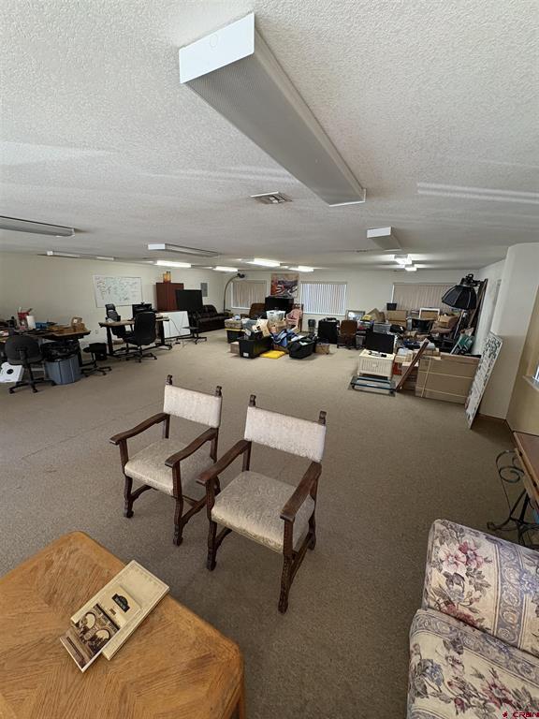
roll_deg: -1.5
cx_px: 270
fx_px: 291
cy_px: 360
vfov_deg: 102.1
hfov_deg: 85.7
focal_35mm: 14
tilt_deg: -13.2
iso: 320
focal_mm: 2.22
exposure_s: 1/60
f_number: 2.2
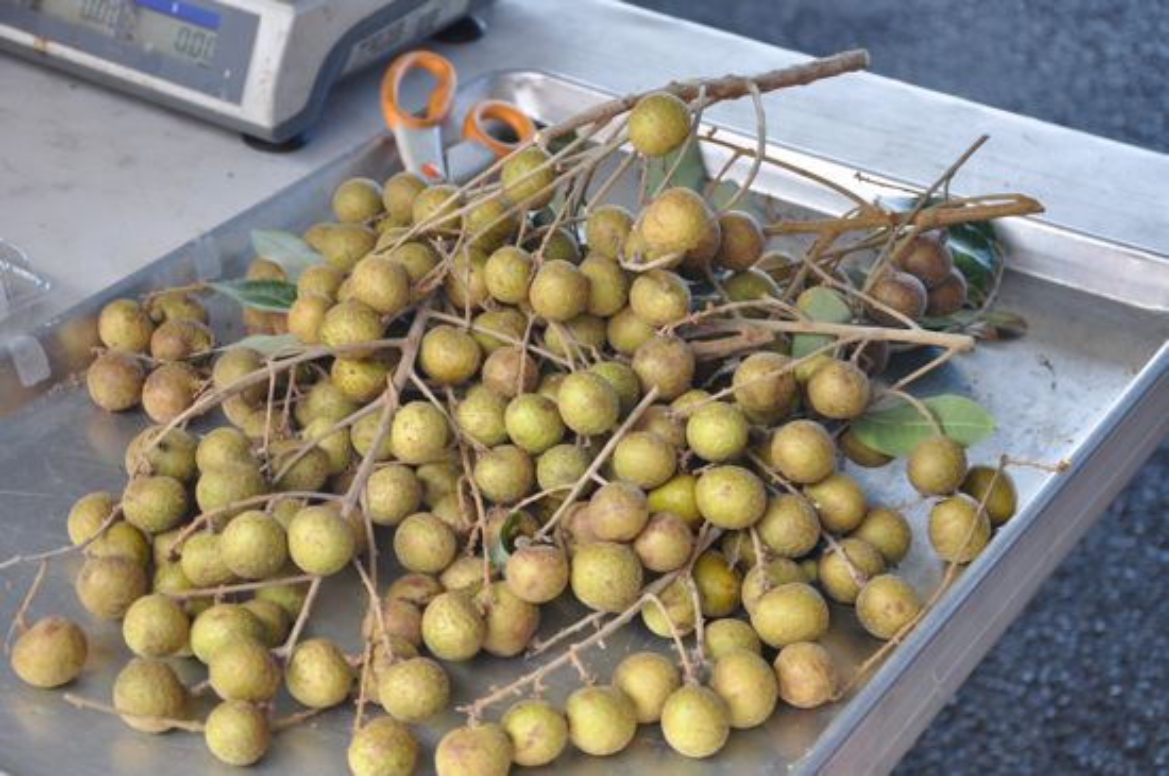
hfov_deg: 27.0
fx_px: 2432
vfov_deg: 18.1
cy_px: 388
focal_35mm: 75
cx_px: 584
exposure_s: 1/40
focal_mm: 50
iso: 200
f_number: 6.3
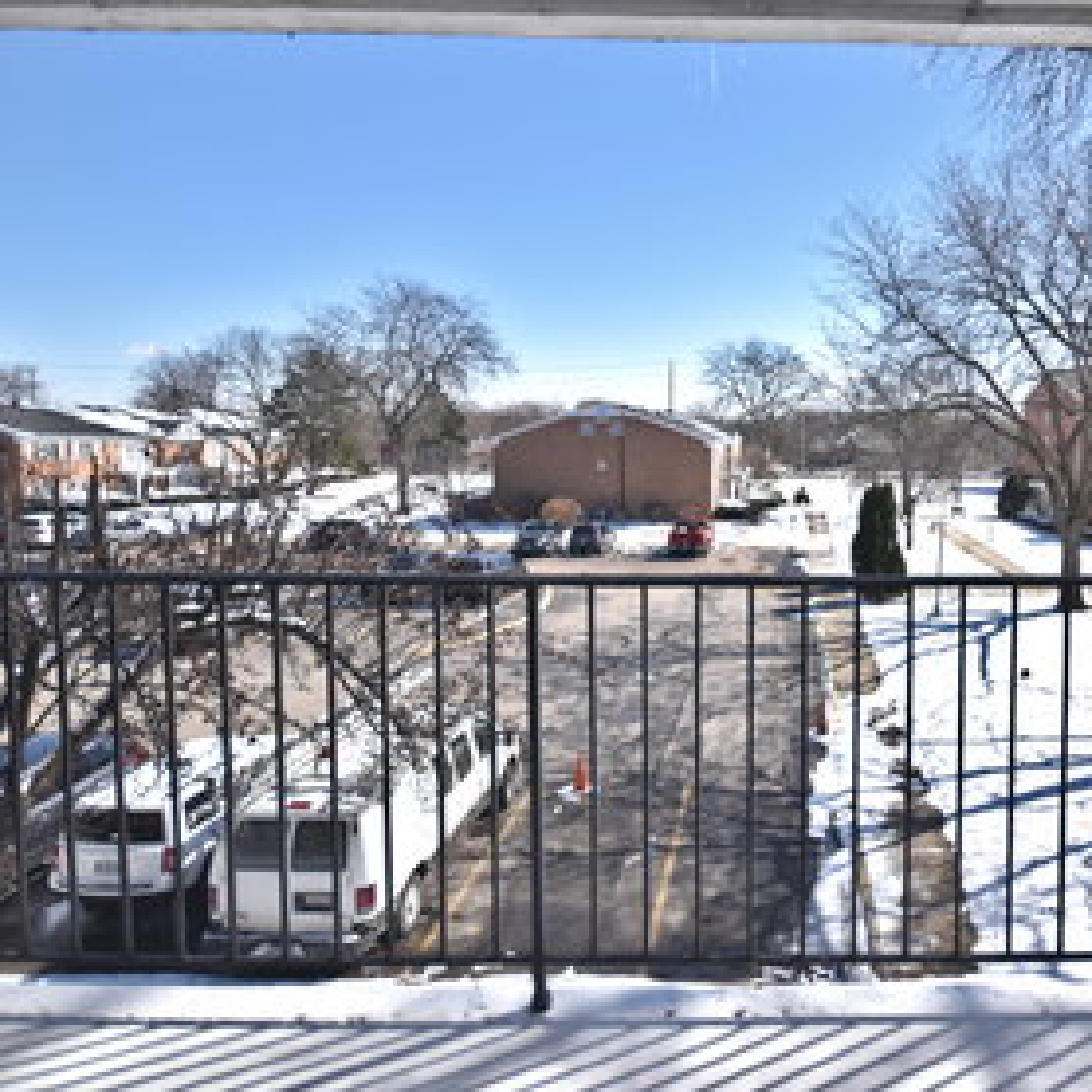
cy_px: 467
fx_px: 785
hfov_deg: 65.7
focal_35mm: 22
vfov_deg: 69.3
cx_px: 809
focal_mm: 10
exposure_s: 1/3200
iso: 500
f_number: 4.5
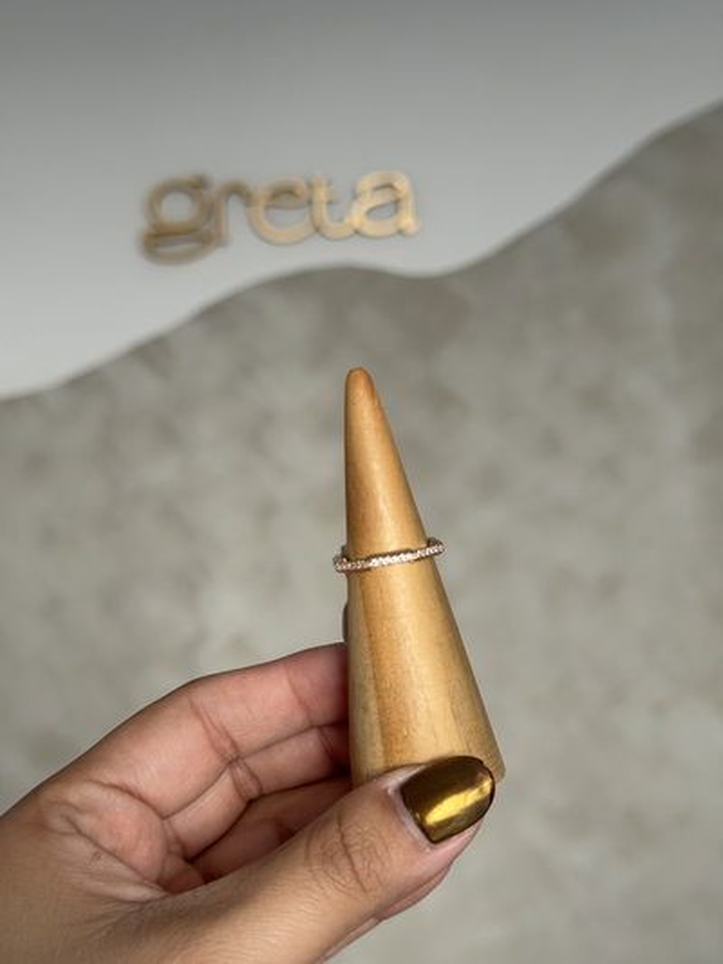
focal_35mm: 48
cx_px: 362
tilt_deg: -1.0
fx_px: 1336
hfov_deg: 30.3
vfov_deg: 39.6
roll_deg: +3.1
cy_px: 482
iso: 64
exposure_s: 1/153
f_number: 1.78
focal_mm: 6.76
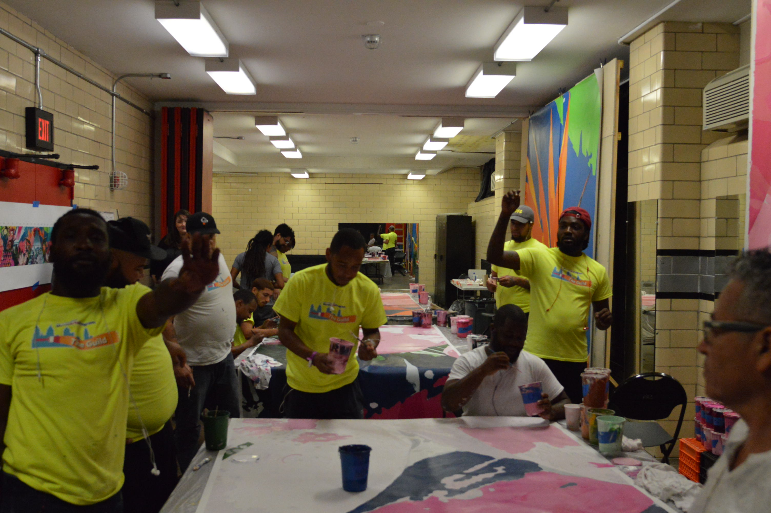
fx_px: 770
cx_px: 386
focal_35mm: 36
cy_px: 256
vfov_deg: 36.8
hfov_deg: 53.2
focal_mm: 24
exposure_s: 1/320
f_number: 4
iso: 3200
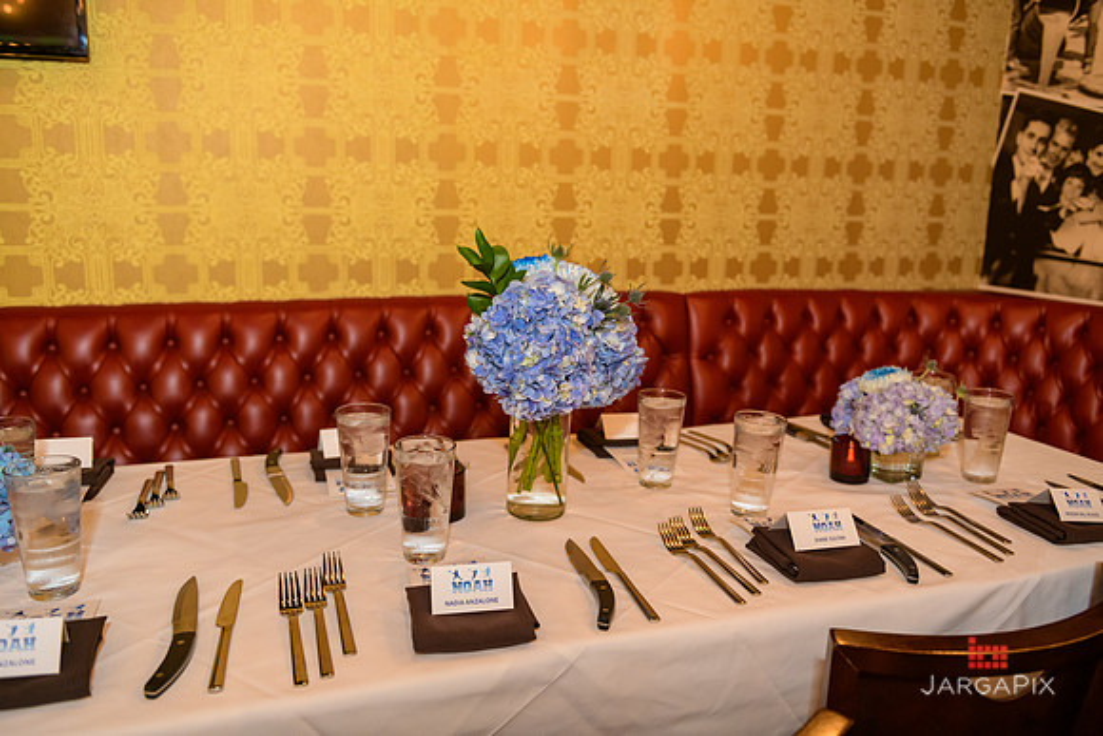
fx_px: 889
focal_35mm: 29
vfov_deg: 45.0
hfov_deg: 63.6
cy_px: 368
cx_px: 552
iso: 1600
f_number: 3.2
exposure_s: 1/125
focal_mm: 29
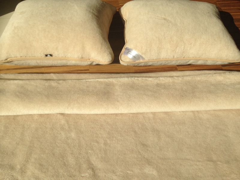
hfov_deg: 55.4
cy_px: 90
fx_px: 229
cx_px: 120
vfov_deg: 42.9
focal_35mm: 33
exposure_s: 1/1695
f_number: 2.4
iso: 50
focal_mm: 4.12
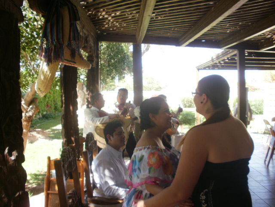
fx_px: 286
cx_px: 138
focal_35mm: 36
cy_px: 104
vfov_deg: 39.7
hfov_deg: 51.4
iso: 100
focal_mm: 6.3
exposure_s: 1/100
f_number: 3.5
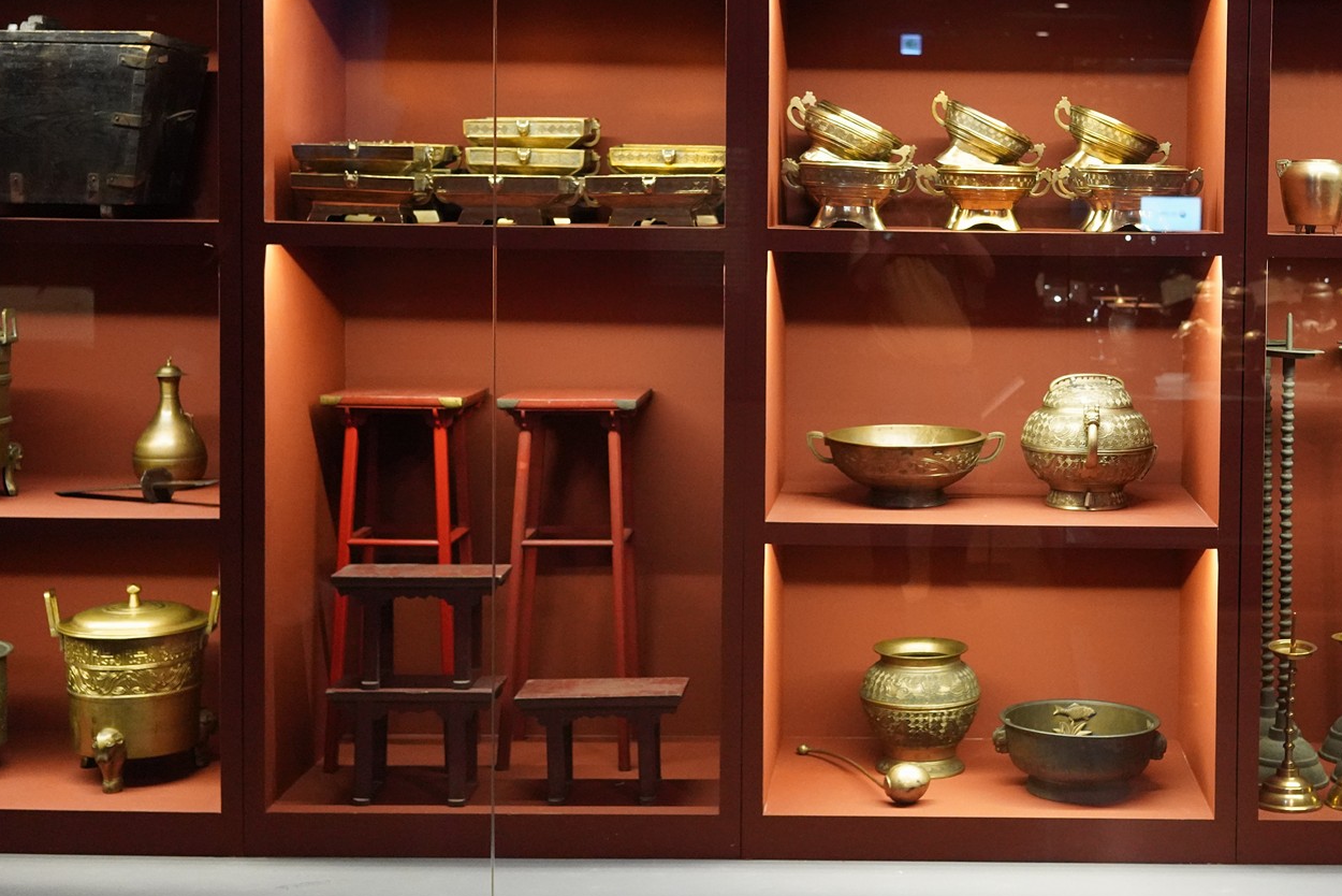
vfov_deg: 24.1
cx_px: 952
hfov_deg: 35.1
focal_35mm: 56
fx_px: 2088
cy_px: 278
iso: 6400
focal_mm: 35
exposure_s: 1/80
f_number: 3.2
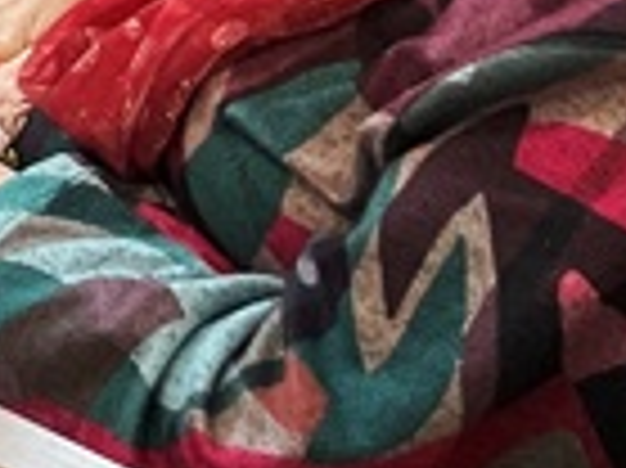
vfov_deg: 6.9
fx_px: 3469
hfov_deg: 8.7
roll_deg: -1.4
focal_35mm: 192
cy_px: -1008
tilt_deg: -11.7
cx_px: -1193
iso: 40
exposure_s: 1/100
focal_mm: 4.2
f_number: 1.6
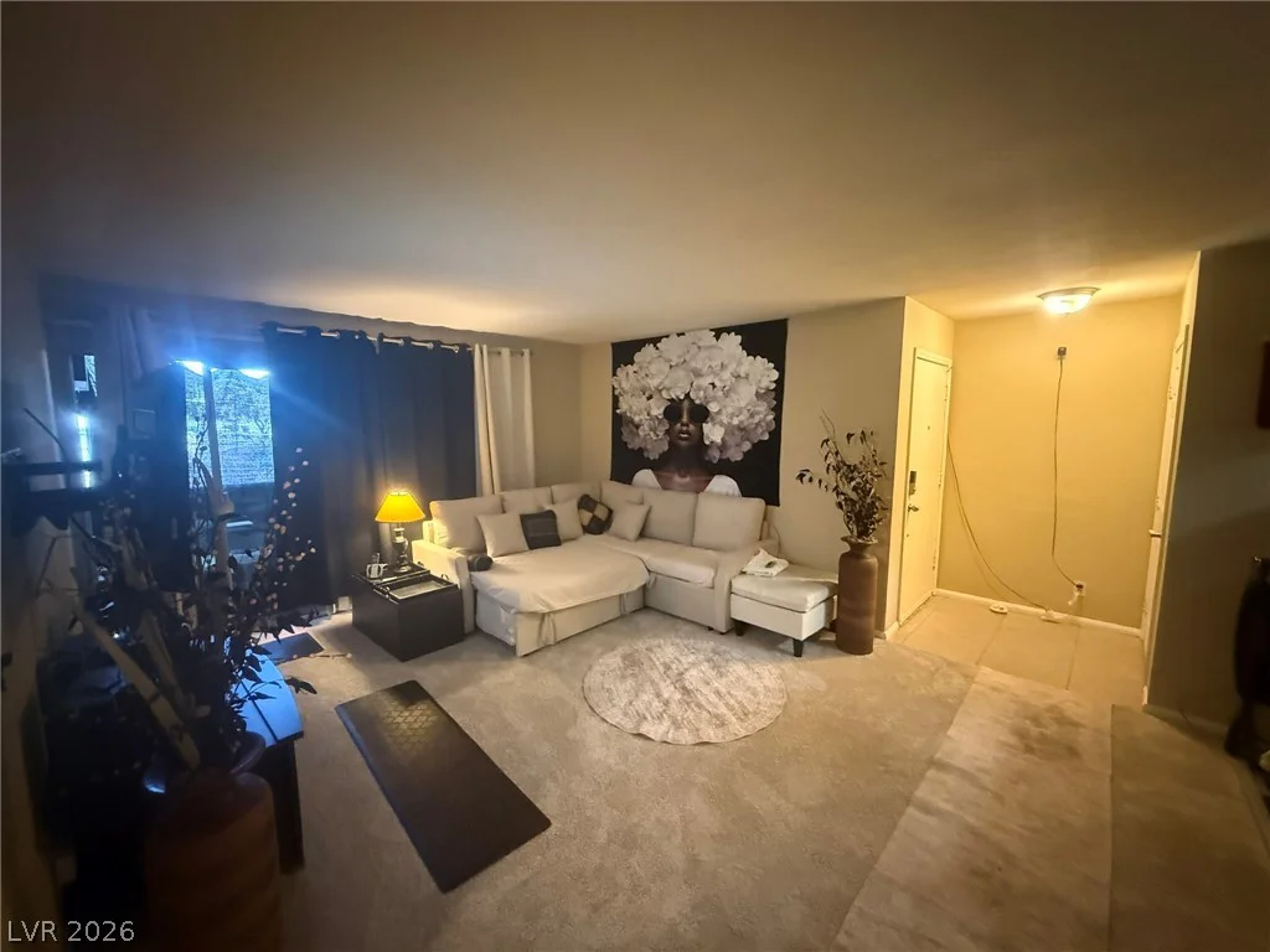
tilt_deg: -5.5
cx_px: 635
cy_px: 476
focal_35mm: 14
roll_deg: +0.1
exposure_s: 1/40
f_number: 2.2
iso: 1250
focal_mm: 2.22
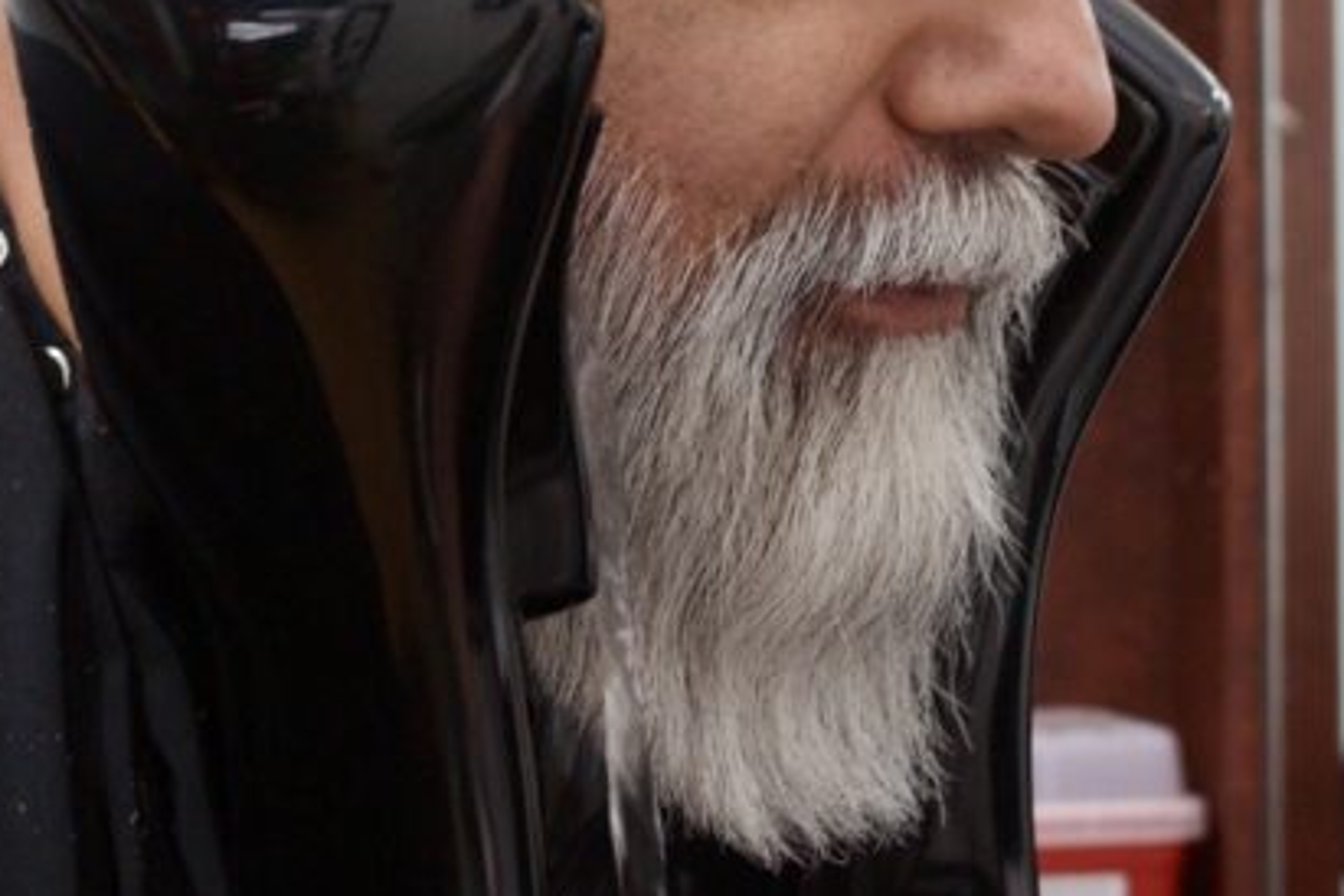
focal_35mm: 112
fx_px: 4181
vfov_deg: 12.2
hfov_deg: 18.2
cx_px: 867
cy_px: 441
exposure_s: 1/25
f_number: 5.6
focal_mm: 40
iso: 800
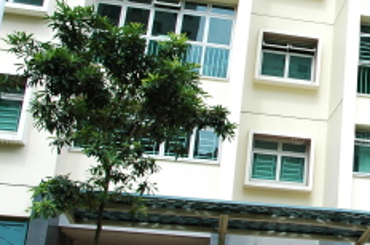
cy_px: 104
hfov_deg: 28.5
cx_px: 411
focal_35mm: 64
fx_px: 657
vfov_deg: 21.2
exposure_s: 1/400
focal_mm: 18
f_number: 5.6
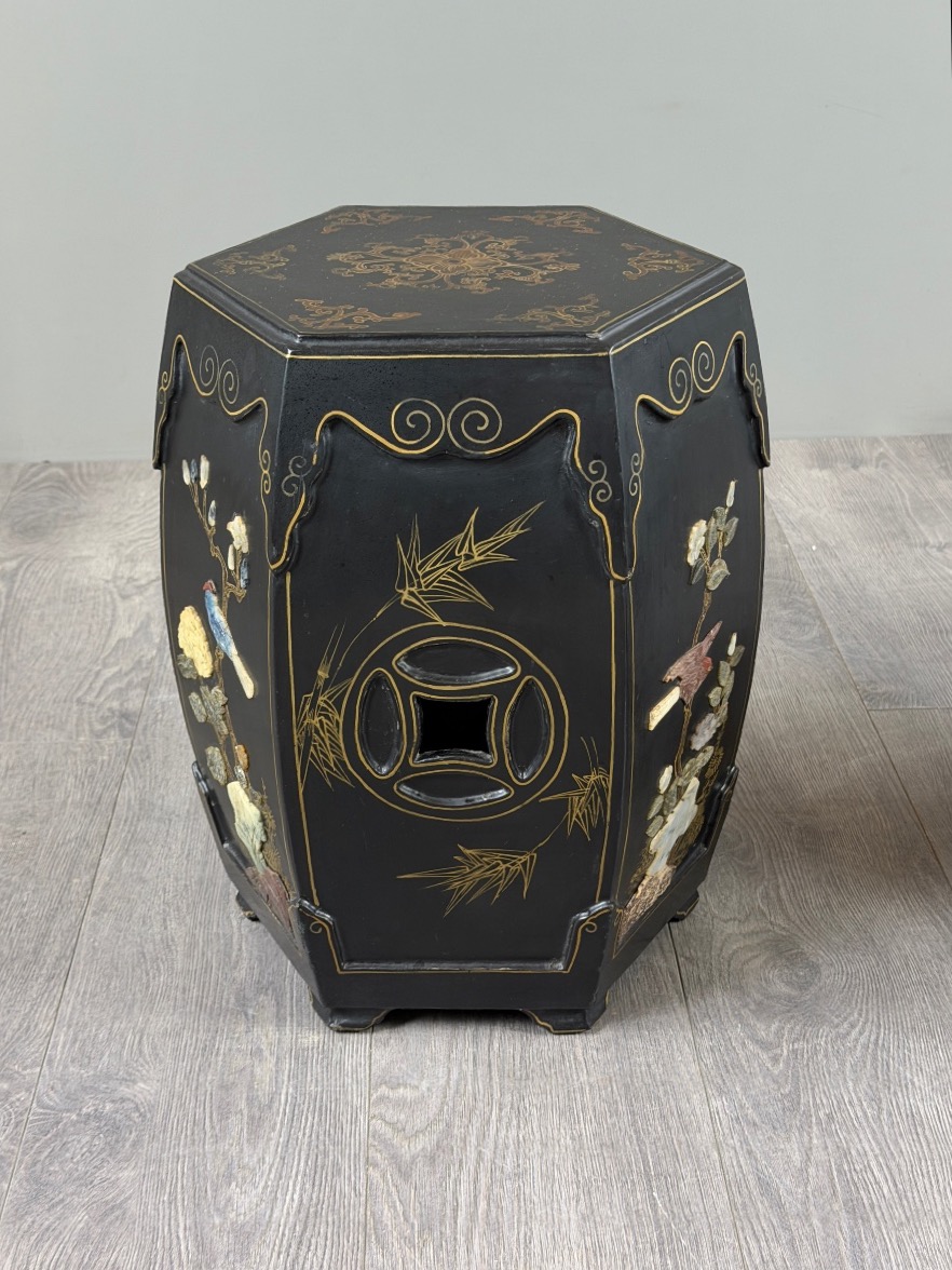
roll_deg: +0.7
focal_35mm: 48
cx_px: 476
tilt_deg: -26.6
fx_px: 1760
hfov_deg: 30.3
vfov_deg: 39.7
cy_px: 635
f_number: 1.78
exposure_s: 1/50
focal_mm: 6.76
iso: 200
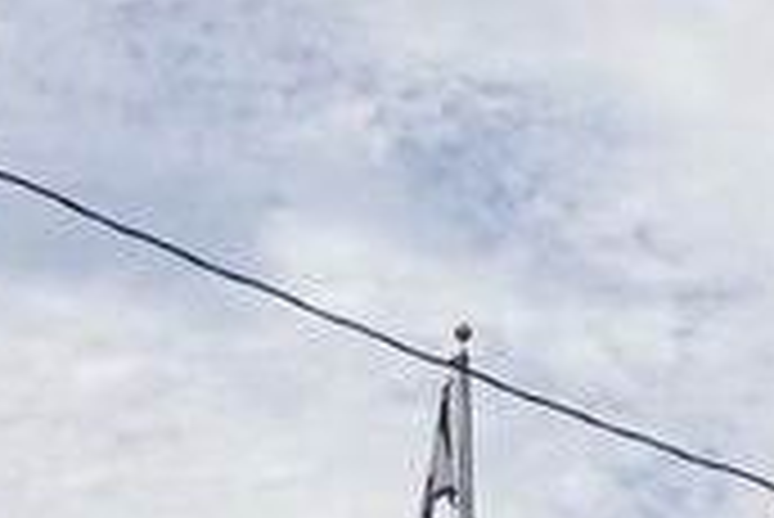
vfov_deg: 9.0
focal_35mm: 140
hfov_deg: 14.5
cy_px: 1194
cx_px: 729
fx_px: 3012
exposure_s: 1/1142
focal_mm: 4.27
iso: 104
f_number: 1.8
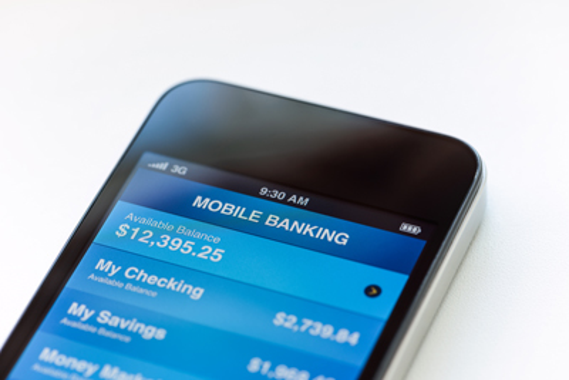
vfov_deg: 13.1
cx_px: 284
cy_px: 190
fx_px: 1660
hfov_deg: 19.4
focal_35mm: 105
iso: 100
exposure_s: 1/8
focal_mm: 105
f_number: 8
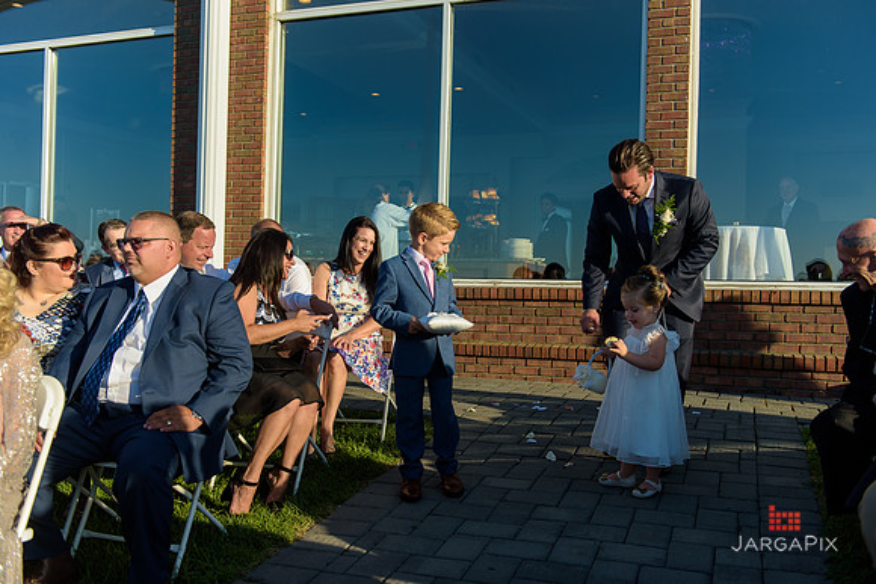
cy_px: 292
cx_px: 438
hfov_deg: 55.8
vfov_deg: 38.9
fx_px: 827
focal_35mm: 34
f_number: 3.2
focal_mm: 34
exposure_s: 1/1600
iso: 200
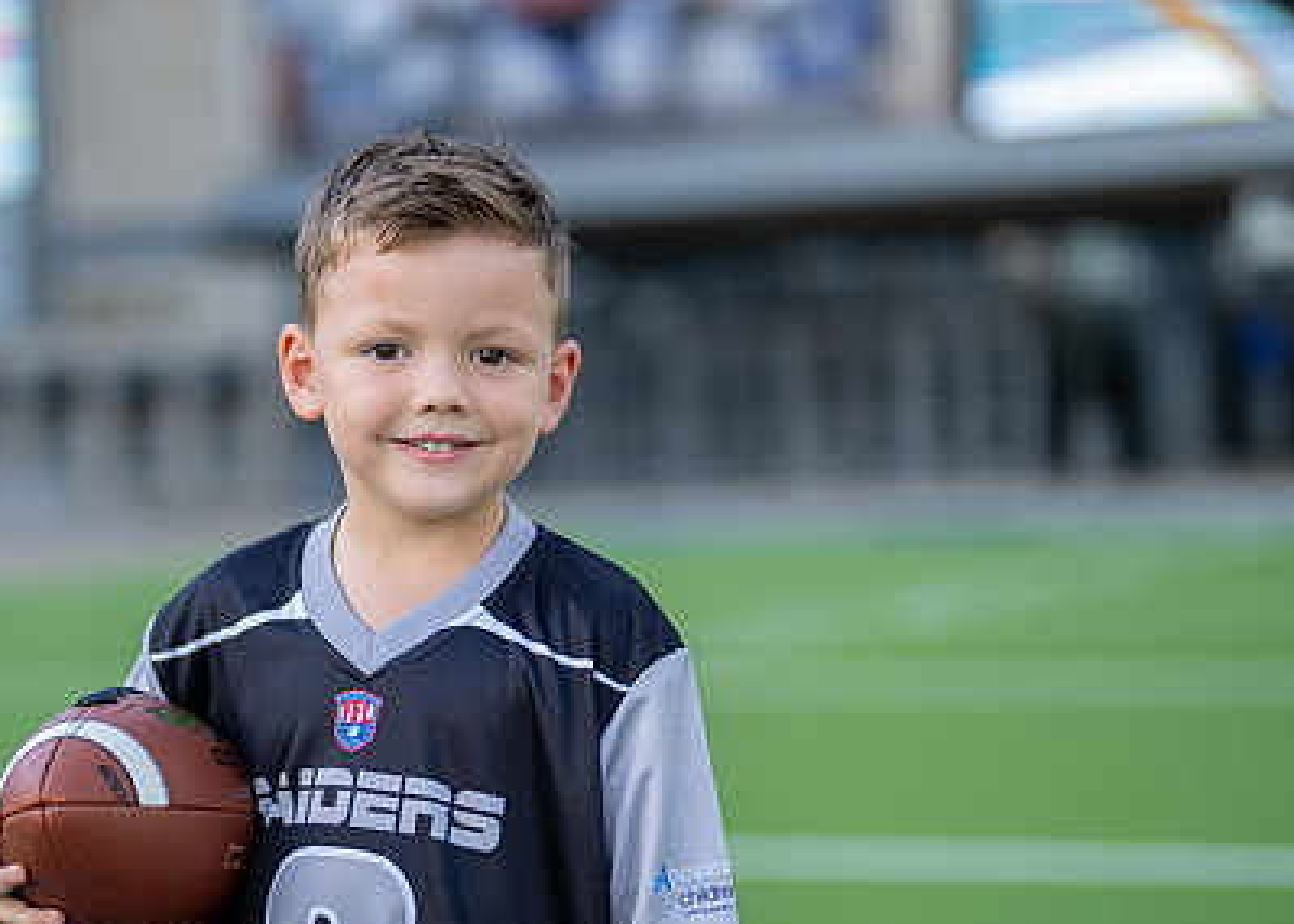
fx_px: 3197
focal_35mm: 87
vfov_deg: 16.4
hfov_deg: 22.8
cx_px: 477
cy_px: 591
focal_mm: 50
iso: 100
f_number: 1.2
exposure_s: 1/1600
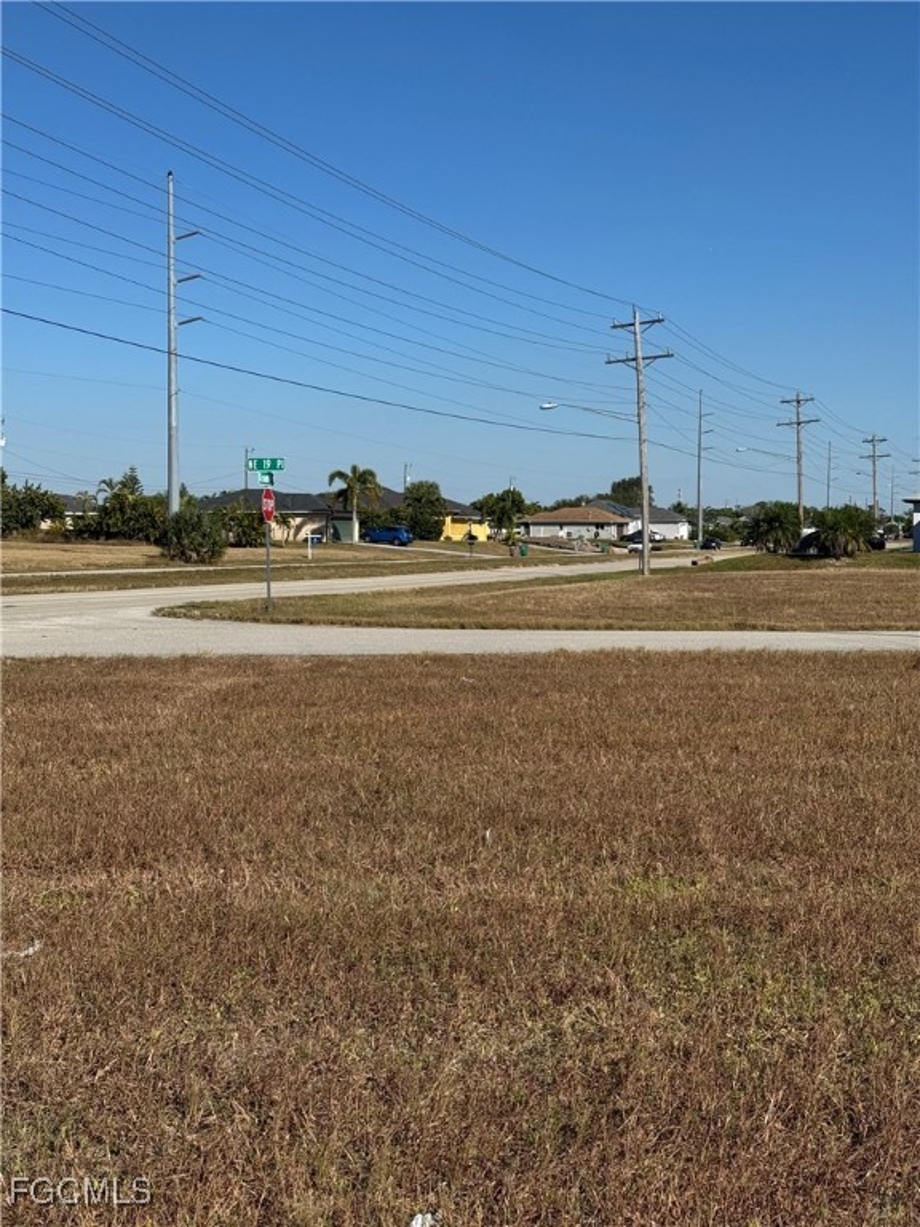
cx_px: 460
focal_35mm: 48
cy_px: 614
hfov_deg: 30.3
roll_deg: +0.6
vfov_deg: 39.7
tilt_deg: -2.4
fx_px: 1701
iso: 64
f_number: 1.78
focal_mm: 6.76
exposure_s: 1/7937
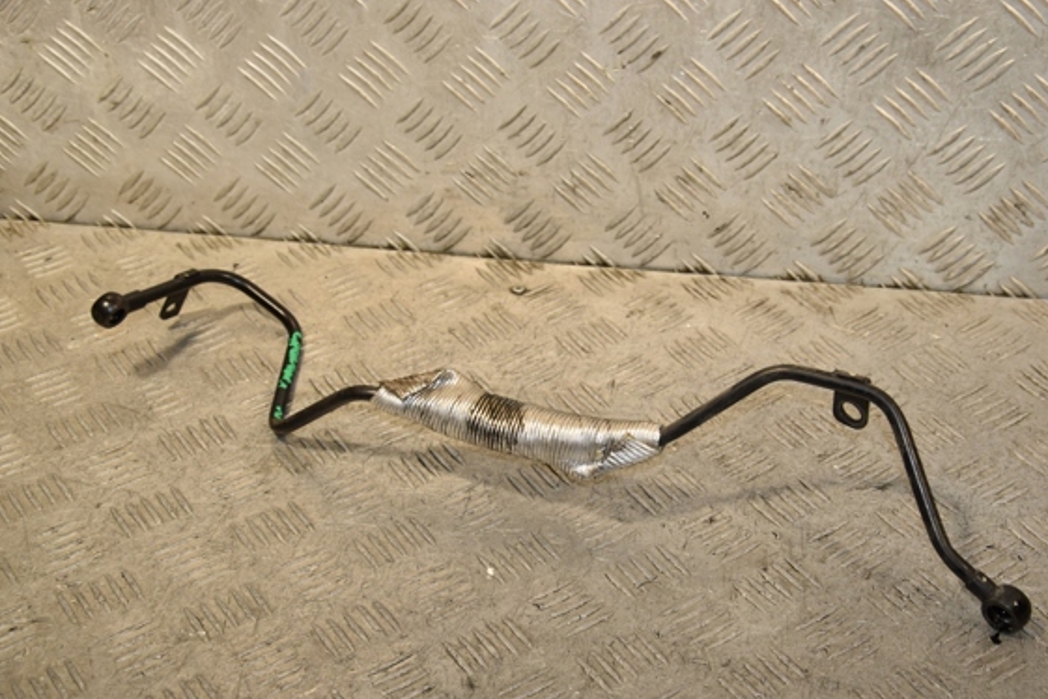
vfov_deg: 20.9
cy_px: 329
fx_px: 1892
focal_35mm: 65
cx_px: 590
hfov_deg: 30.9
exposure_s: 1/200
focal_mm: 38
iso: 800
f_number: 6.3
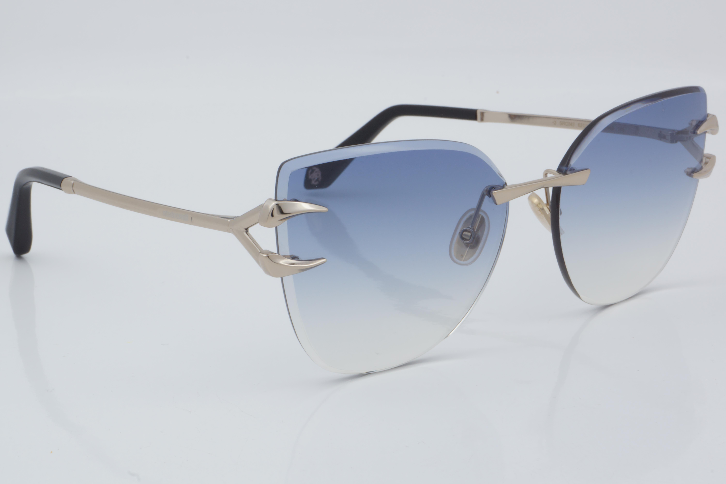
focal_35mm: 82
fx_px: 1664
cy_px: 242
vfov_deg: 16.6
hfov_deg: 24.6
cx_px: 363
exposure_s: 1/4
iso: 100
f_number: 32
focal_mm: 55
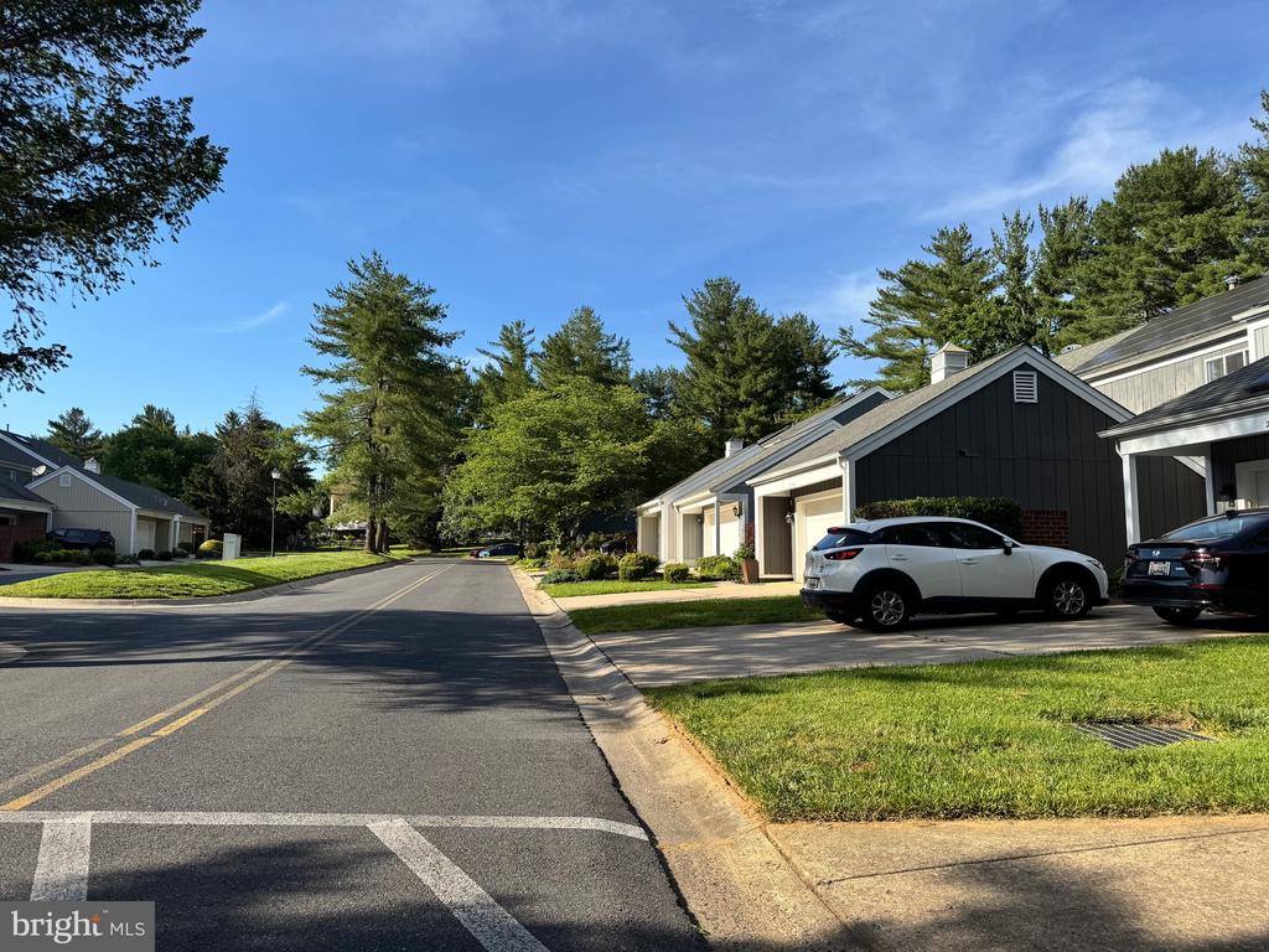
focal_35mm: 24
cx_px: 634
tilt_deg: +4.6
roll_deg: -0.7
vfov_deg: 56.8
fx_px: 880
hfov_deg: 71.6
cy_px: 476
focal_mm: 6.76
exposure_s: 1/2959
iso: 80
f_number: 1.78
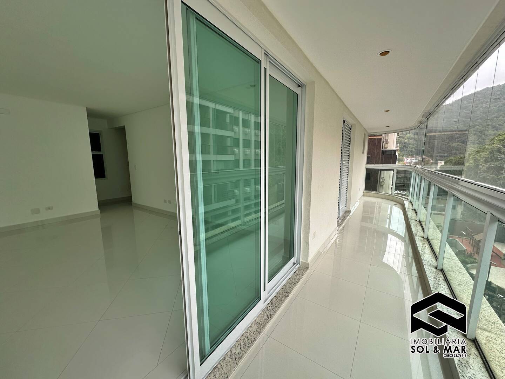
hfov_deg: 102.1
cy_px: 190
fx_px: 204
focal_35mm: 14
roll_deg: +0.2
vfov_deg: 85.7
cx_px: 252
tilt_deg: -8.9
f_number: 2.2
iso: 40
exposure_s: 1/208
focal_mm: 2.22
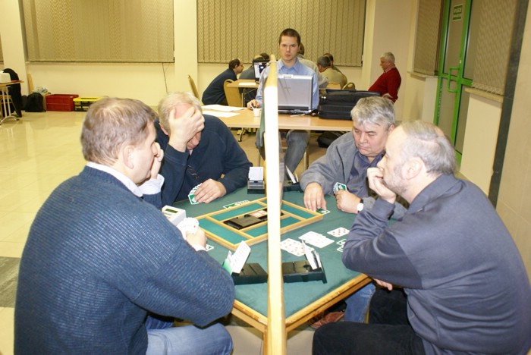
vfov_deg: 43.7
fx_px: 443
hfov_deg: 61.9
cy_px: 178
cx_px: 266
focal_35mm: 30
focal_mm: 20
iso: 800
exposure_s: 1/20
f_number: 5.6
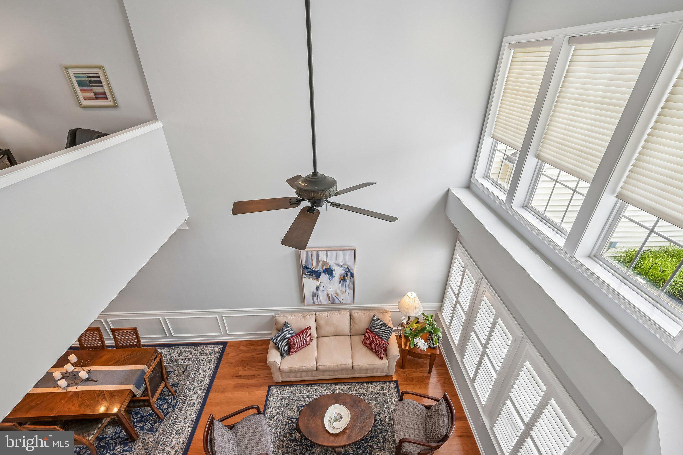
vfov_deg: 77.3
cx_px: 342
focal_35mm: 15
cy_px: 228
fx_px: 285
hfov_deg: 100.4
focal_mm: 15
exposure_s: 1/20
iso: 400
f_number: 11
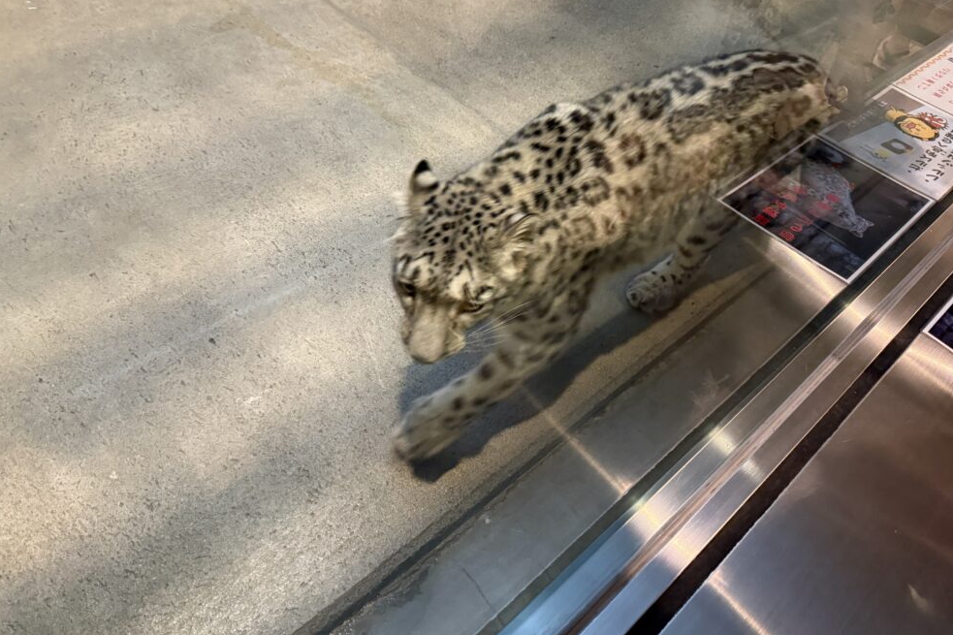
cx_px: 476
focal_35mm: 26
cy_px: 271
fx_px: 688
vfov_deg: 49.4
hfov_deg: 69.4
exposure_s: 1/60
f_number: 1.78
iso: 640
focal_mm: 6.76
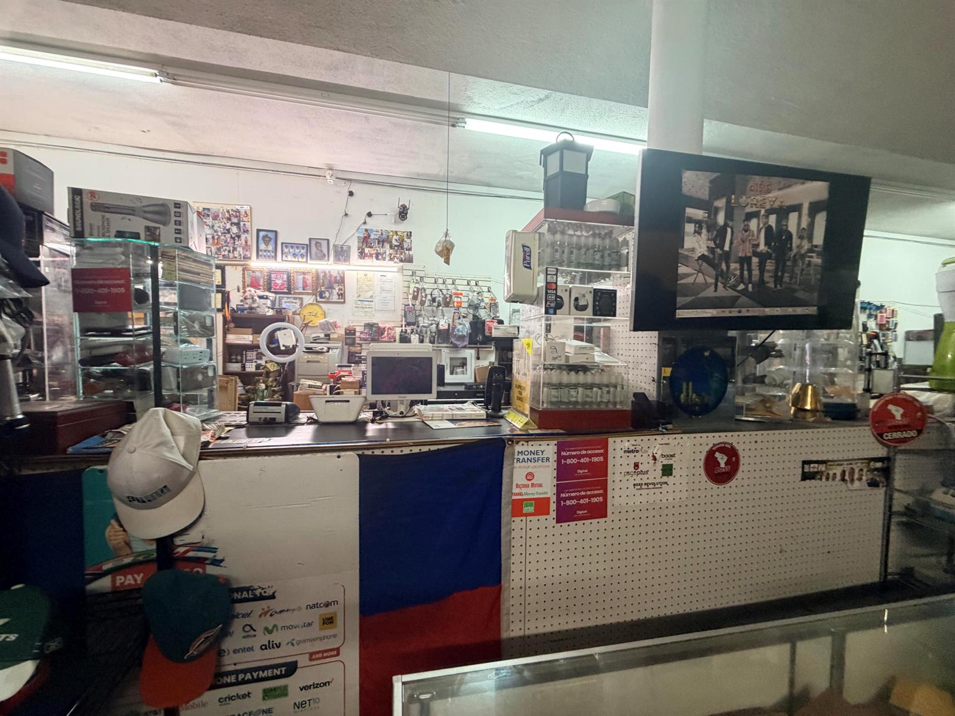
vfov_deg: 85.7
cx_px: 478
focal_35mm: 14
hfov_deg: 102.1
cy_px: 358
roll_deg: -1.4
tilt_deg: -2.1
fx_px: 386
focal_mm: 2.22
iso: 320
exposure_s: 1/60
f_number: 2.2
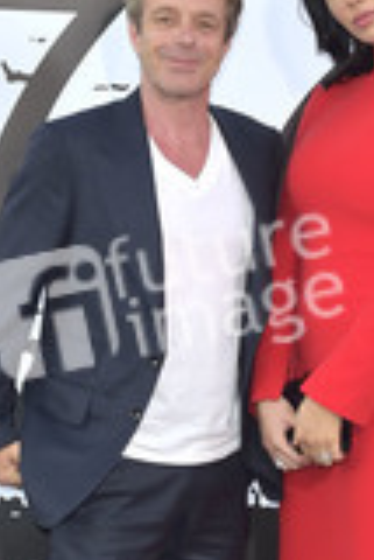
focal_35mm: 95
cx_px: 267
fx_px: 1477
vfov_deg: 21.1
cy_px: 472
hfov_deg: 14.4
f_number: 6.3
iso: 250
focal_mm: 38
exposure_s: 1/250
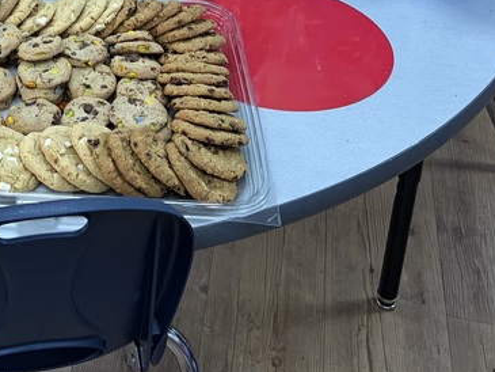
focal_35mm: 73
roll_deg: +1.3
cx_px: -31
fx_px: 1044
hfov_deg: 25.0
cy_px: -144
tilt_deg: -24.0
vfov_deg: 18.4
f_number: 1.6
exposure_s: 1/60
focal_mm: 5.96
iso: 160
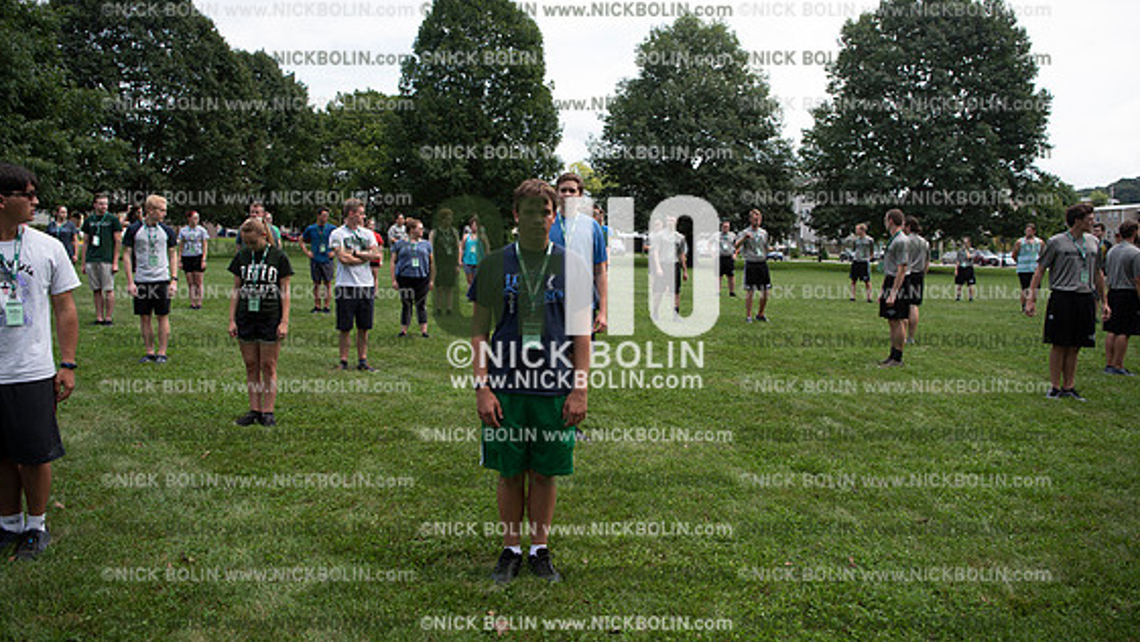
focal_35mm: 26
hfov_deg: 71.9
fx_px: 786
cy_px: 294
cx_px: 575
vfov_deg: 44.4
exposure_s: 1/640
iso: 125
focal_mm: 24
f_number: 3.5
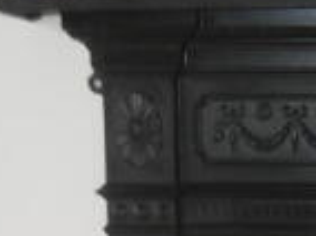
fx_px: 975
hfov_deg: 18.2
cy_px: 328
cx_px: 259
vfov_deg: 13.2
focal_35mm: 107
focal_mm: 4.7
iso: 200
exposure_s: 1/30
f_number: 2.8
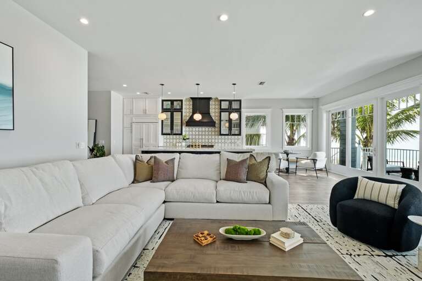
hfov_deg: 100.4
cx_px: 211
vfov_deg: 77.3
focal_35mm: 15
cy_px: 140
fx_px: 176
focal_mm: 10
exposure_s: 1/15
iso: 400
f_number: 7.1
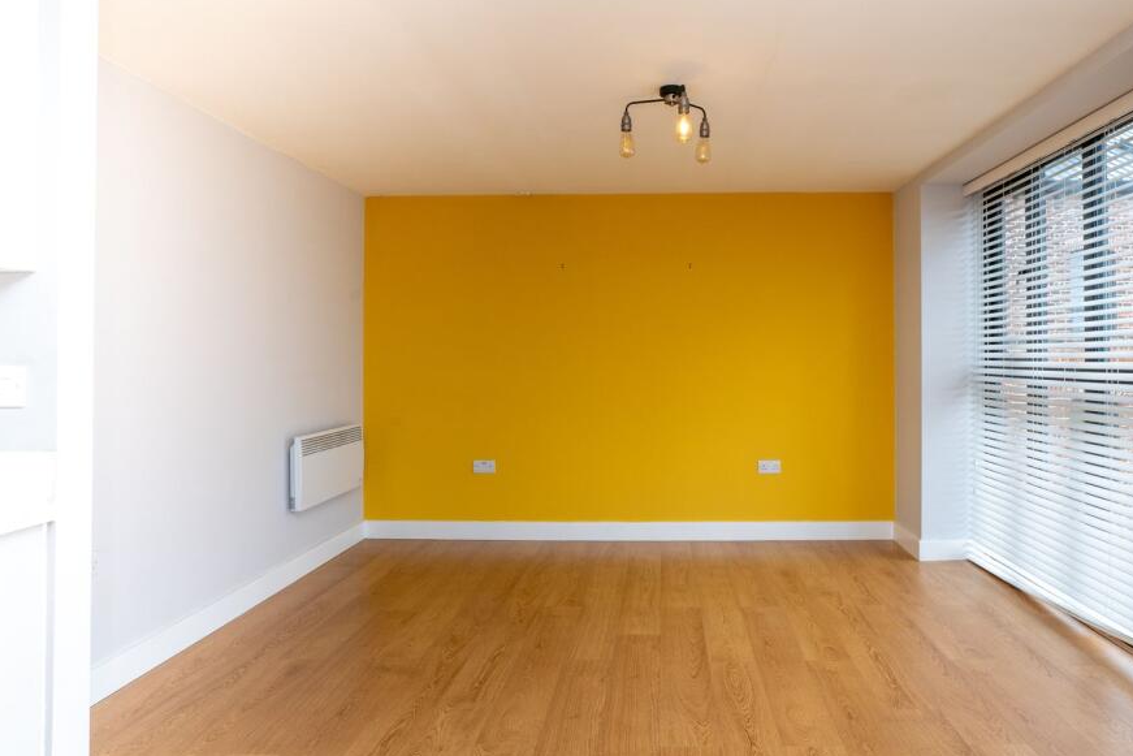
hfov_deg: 75.5
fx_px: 724
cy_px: 352
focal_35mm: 23
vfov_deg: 55.1
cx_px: 661
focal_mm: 19
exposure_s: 1/60
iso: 250
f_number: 10
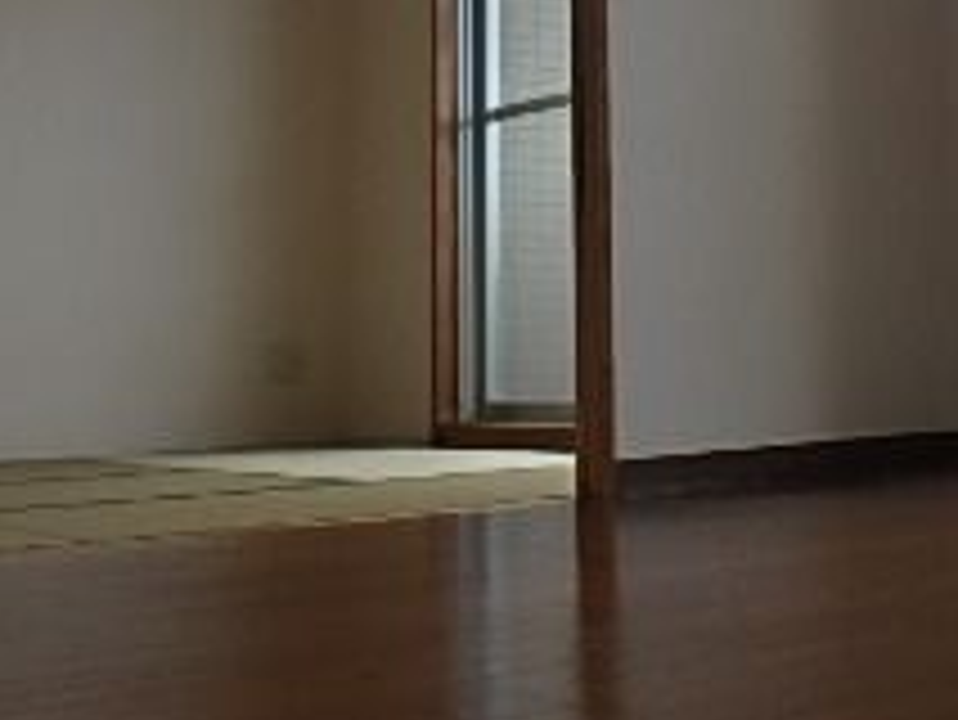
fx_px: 1745
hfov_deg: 29.7
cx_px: 819
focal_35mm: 63
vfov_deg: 22.6
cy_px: 32
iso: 125
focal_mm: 3.7
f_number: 3.5
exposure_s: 1/100
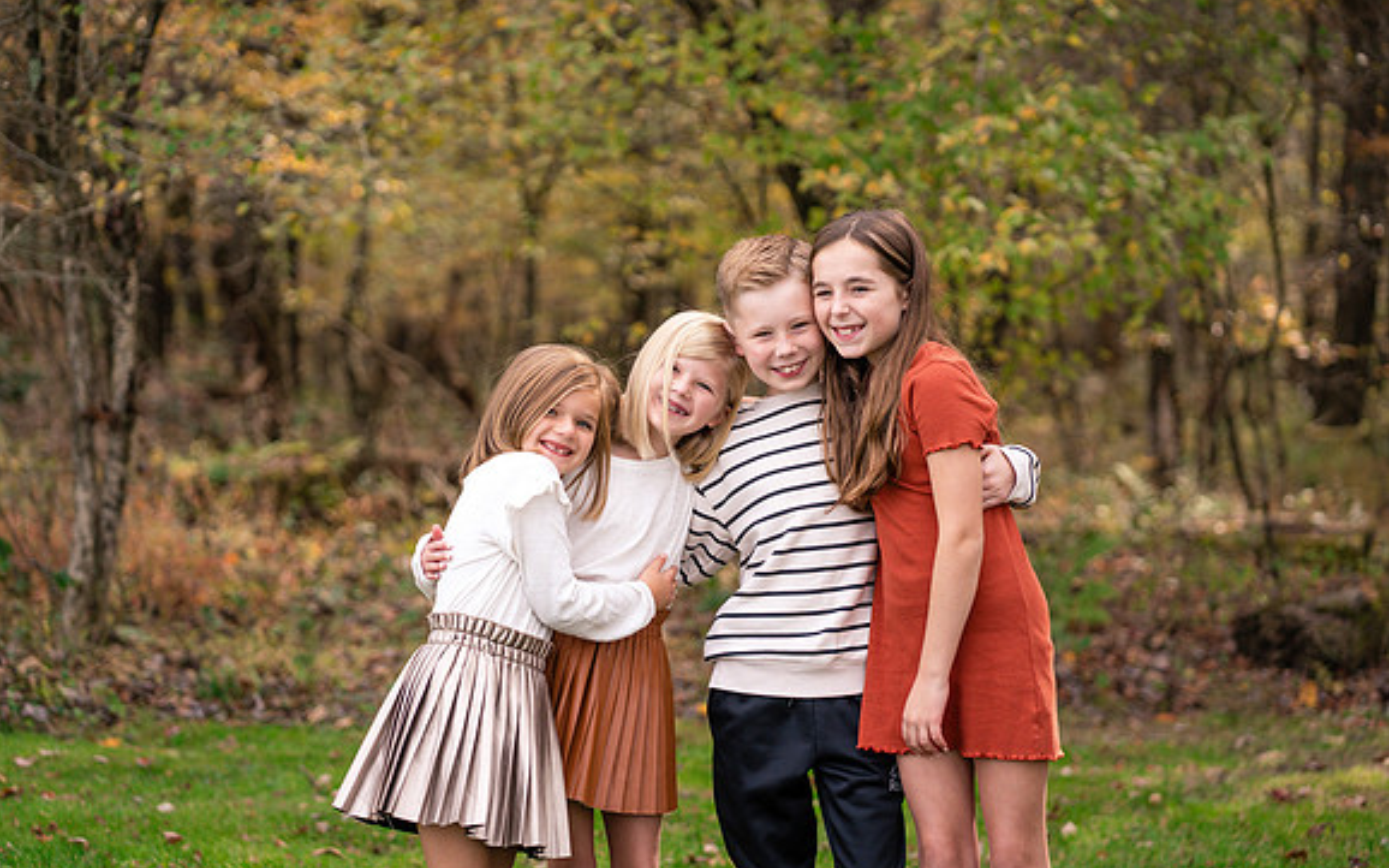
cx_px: 694
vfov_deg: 15.0
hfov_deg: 23.8
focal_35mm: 87
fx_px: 3293
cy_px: 441
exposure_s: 1/2500
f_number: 2.8
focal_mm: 85
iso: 400
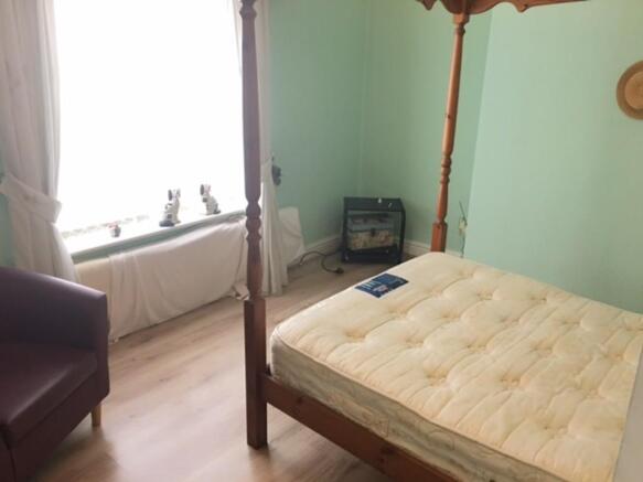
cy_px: 241
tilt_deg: -18.1
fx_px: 539
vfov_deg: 48.2
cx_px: 322
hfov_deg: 61.7
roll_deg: -2.0
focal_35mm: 29
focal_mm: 4.15
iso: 80
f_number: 2.2
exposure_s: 1/17
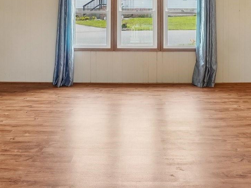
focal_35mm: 41
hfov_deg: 45.7
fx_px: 297
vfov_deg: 33.1
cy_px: 15
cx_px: 138
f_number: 8
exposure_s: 1/30
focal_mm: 10
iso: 320
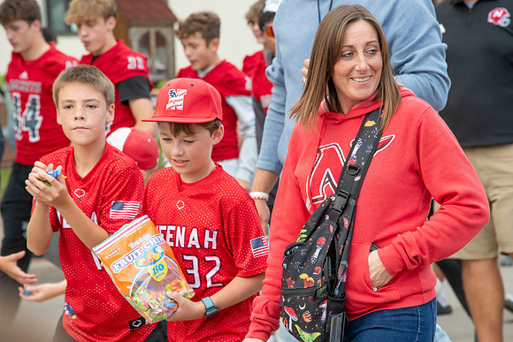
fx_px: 3563
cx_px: 256
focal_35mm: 250
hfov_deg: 8.2
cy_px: 171
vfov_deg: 5.5
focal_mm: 250
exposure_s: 1/250
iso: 3200
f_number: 11
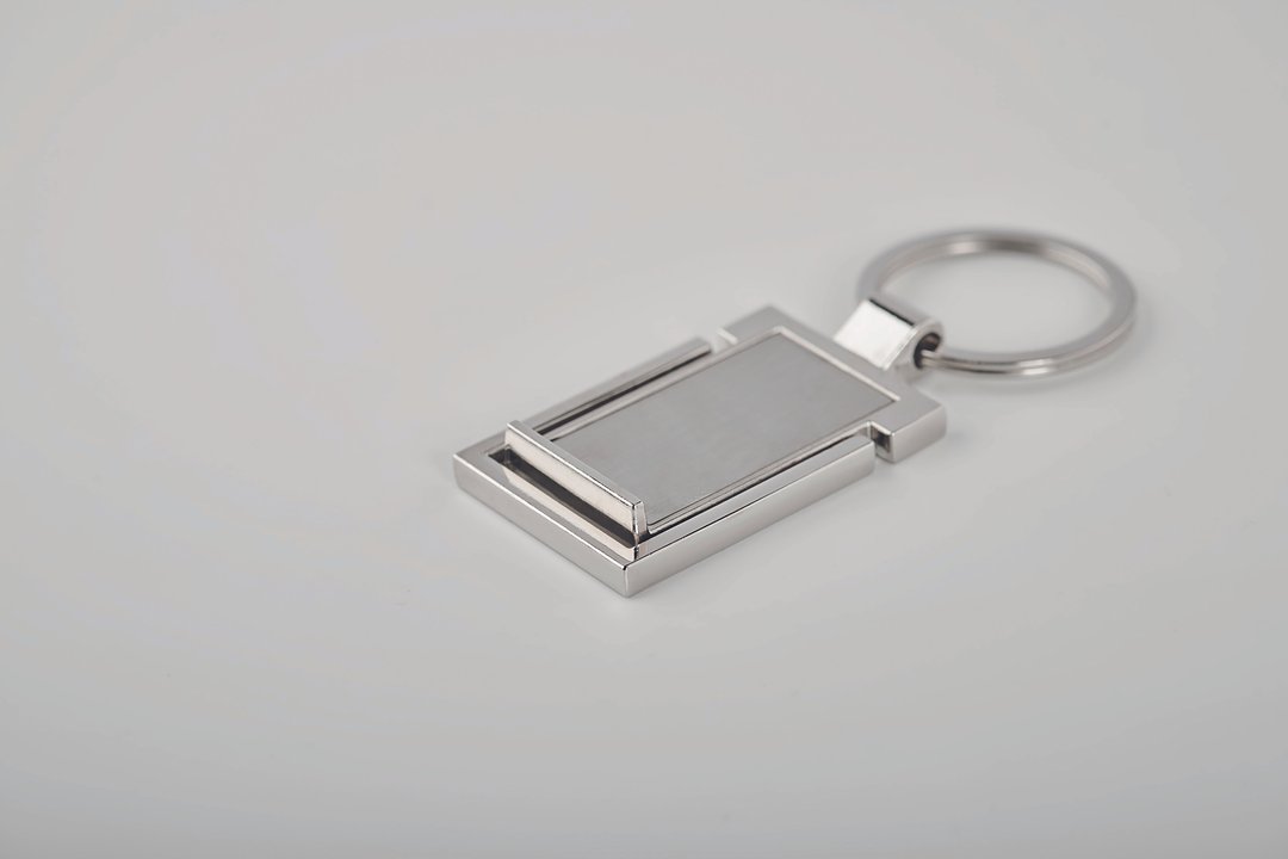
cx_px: 644
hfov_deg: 19.5
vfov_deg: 13.0
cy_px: 430
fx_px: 3756
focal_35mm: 105
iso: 64
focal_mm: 105
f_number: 13
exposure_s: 1/200
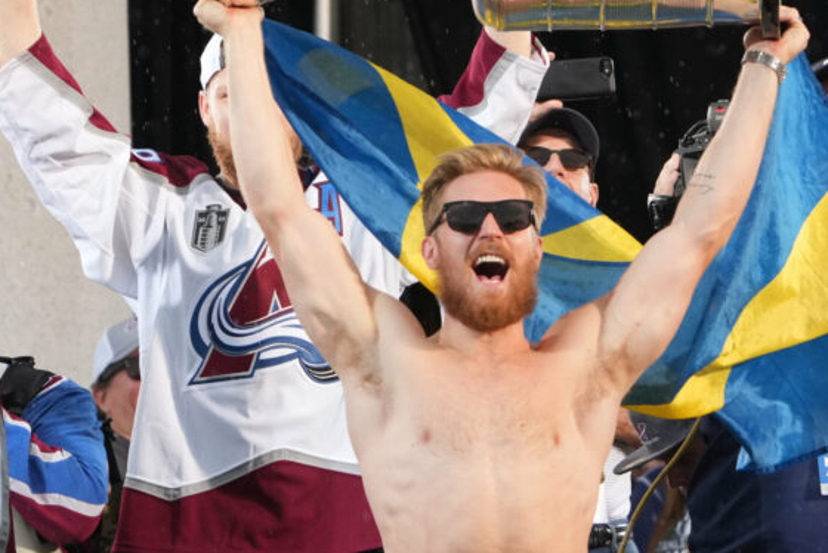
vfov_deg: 1.4
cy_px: 199
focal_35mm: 983
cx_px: 457
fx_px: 22620
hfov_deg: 2.1
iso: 1600
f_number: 6.3
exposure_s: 1/800
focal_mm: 359
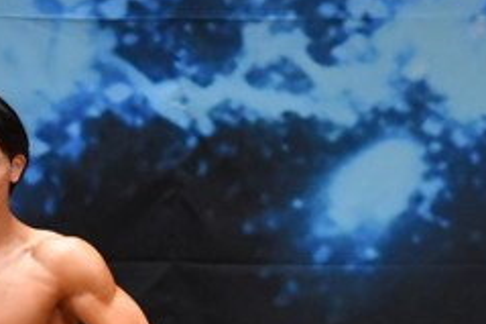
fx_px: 11804
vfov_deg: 1.6
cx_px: -249
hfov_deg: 2.4
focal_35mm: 875
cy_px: 499
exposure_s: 1/400
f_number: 5.6
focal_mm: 180
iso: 8000
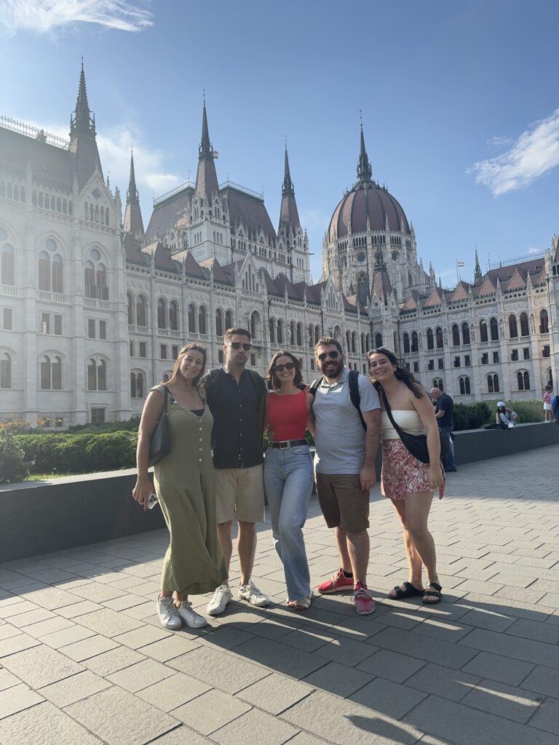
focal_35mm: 24
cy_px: 372
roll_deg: +2.4
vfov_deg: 71.6
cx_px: 280
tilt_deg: +5.0
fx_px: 517
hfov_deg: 56.8
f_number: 1.78
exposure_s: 1/3597
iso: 80
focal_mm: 6.76
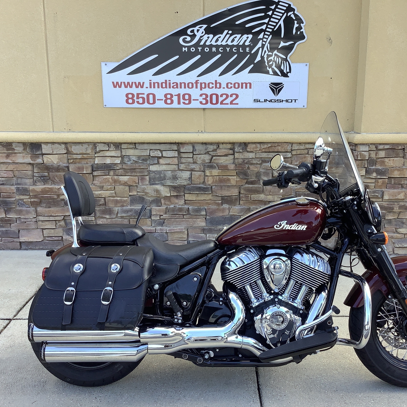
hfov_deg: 44.9
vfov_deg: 44.9
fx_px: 492
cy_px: 206
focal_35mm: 37
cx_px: 224
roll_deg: +0.5
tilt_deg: -13.1
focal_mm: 3.3
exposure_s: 1/144
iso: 25
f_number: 2.4
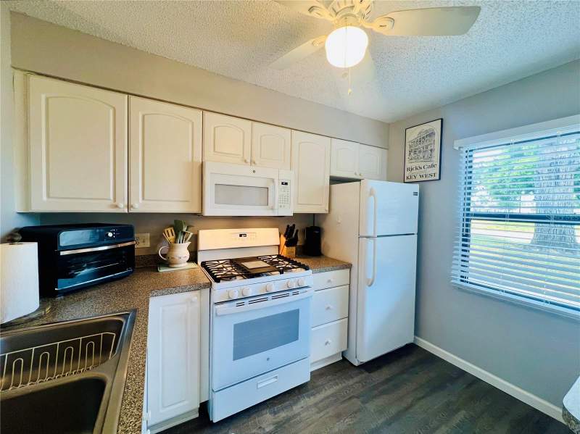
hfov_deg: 106.2
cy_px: 217
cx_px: 290
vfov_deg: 89.9
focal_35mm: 13
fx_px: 218
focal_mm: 1.57
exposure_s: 1/120
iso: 160
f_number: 1.8
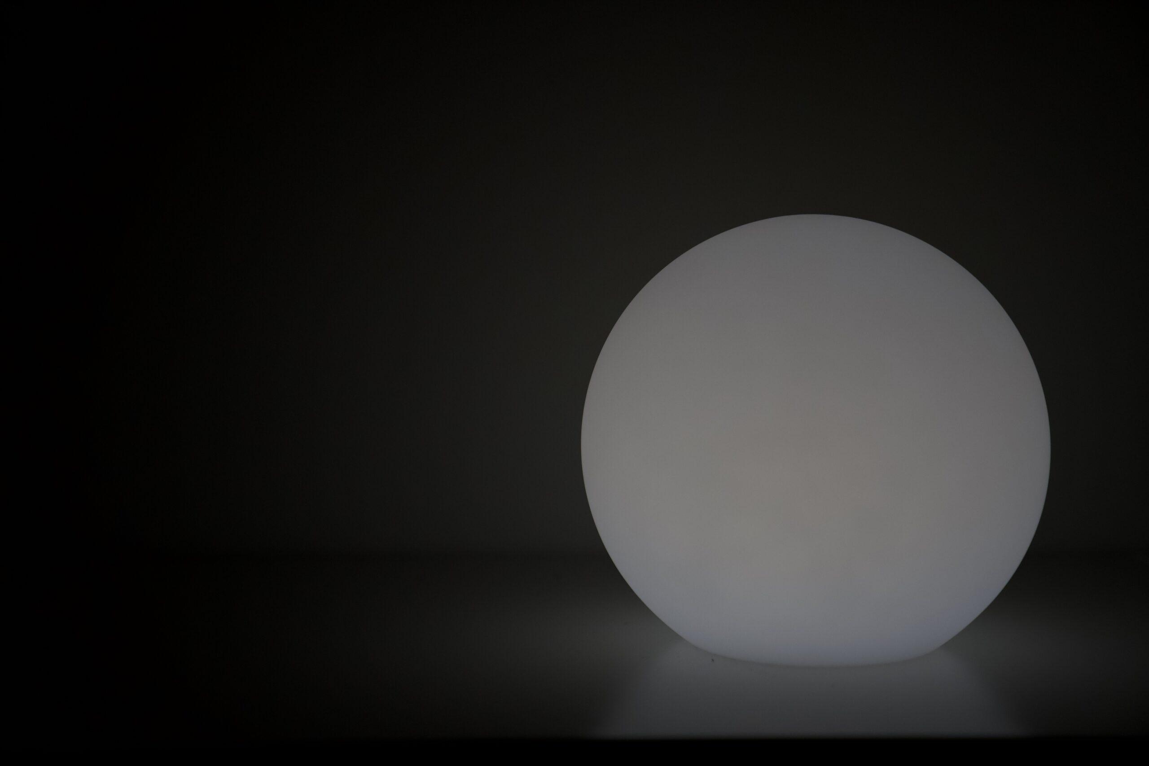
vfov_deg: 19.5
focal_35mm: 70
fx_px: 2234
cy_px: 383
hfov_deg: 28.8
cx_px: 574
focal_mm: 70
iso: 800
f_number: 2.8
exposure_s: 1/500
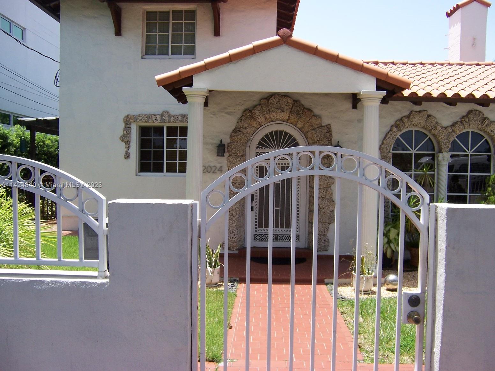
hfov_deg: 55.4
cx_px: 248
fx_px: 472
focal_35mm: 33
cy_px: 186
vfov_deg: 42.9
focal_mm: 5.5
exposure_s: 1/500
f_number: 3.4
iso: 80
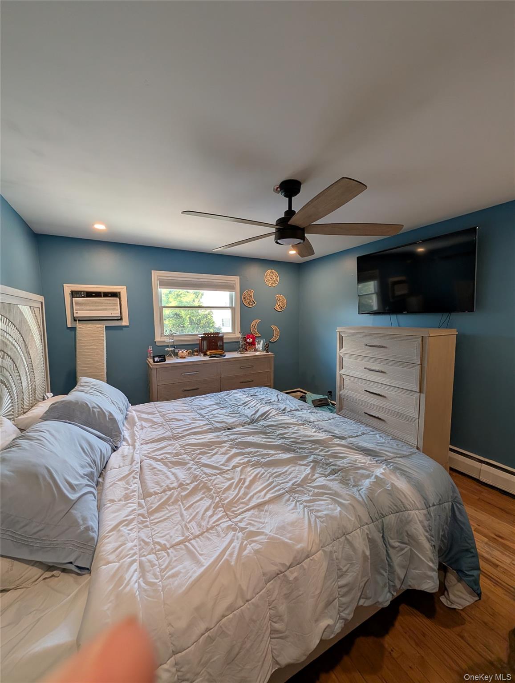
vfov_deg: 110.4
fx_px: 237
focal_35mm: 12
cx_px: 258
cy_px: 342
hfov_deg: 94.7
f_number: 1.7
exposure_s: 1/148
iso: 61
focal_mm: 2.02
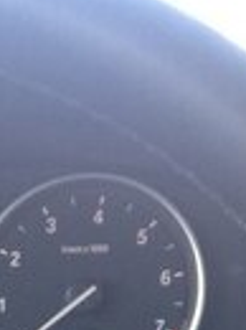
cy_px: 589
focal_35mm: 111
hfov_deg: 12.5
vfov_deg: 15.4
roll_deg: +3.1
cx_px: -142
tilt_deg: -25.6
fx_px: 1055
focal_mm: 4.15
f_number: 2.2
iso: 50
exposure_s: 1/33
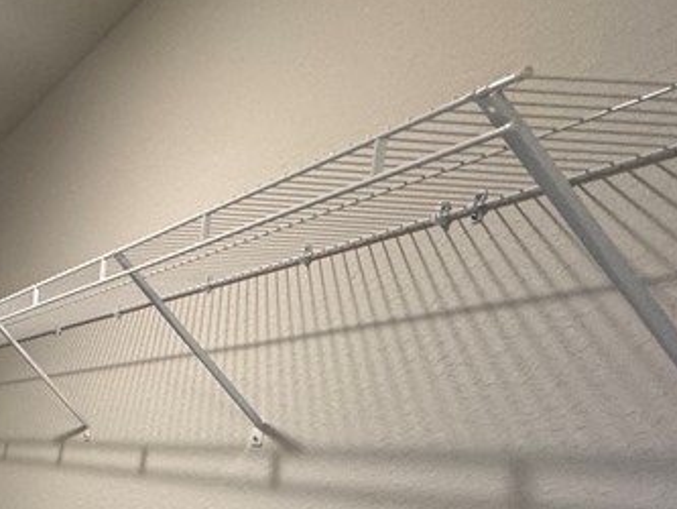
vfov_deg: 30.2
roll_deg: -2.1
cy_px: 558
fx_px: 841
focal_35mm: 43
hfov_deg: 30.9
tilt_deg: -9.1
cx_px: -260
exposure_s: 1/60
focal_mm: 2.22
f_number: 2.2
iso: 160
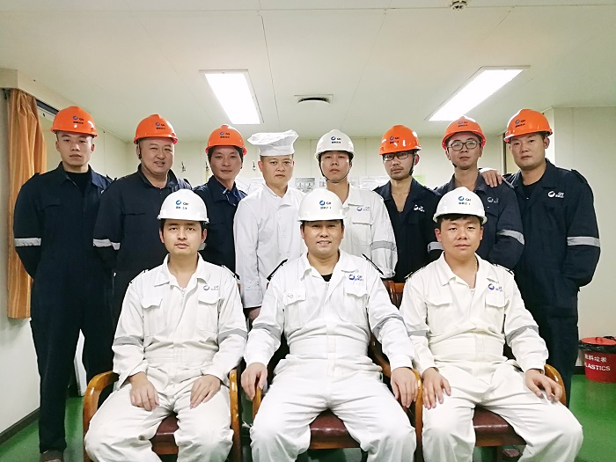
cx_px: 308
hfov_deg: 65.3
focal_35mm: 27
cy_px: 231
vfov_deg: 51.4
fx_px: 480
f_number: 2.2
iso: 320
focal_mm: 3.84
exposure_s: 1/24
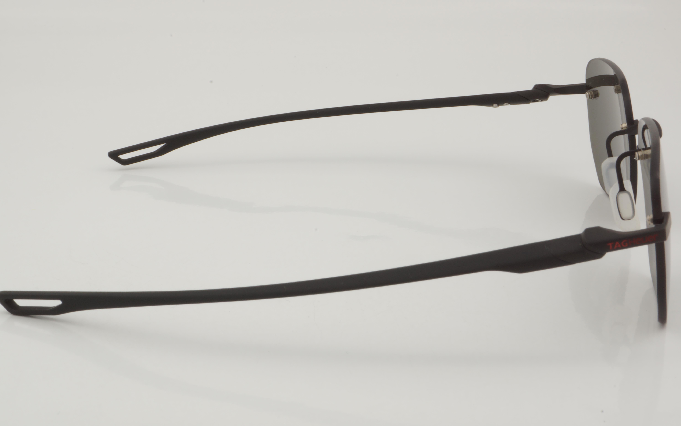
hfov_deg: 29.6
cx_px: 338
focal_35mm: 70
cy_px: 211
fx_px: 1290
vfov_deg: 18.7
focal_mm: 45
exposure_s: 1/3
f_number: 32
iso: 100
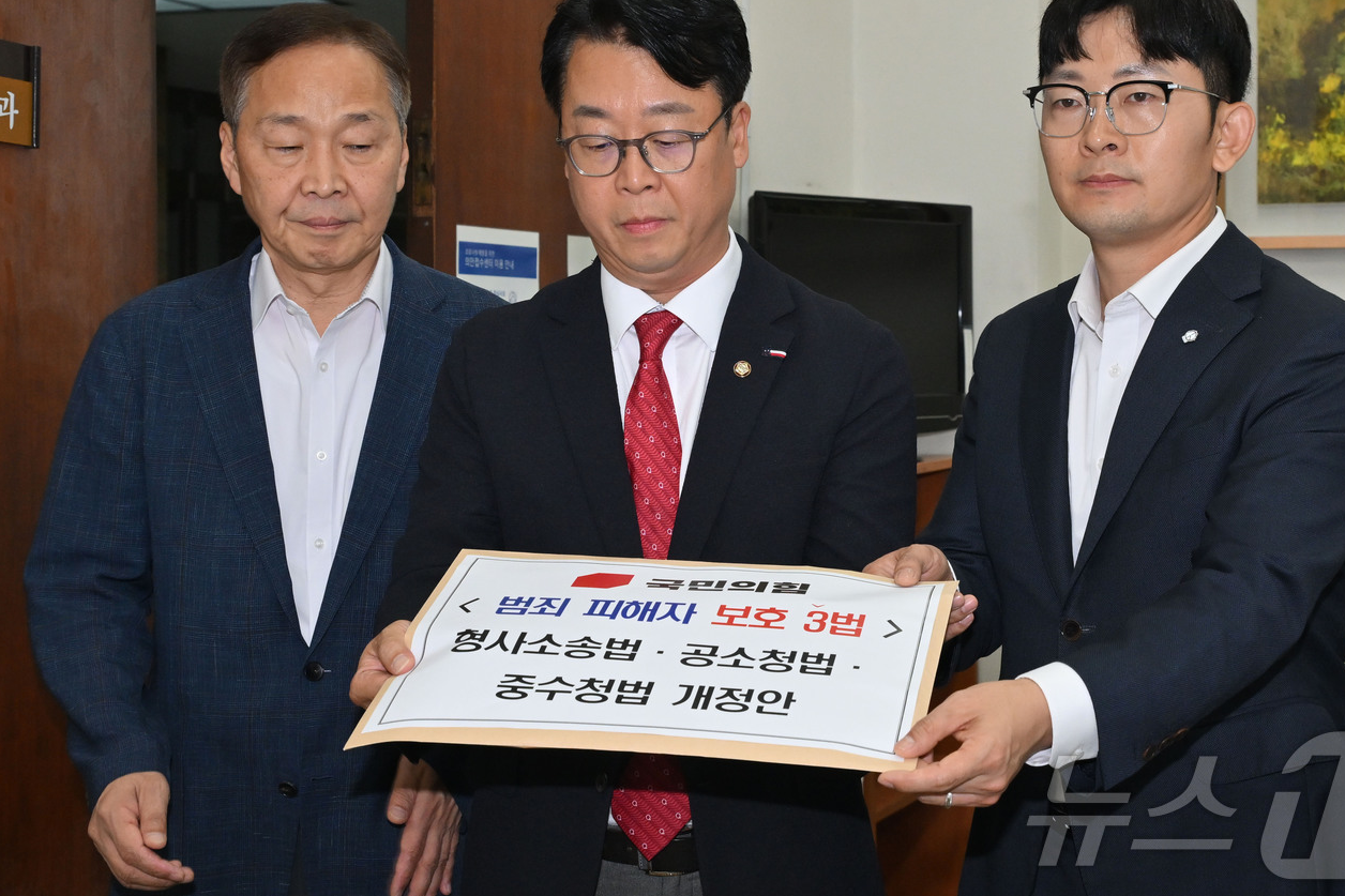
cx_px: 704
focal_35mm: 39
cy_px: 401
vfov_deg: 34.2
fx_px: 1457
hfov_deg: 49.5
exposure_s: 1/250
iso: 1250
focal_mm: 35
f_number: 6.3
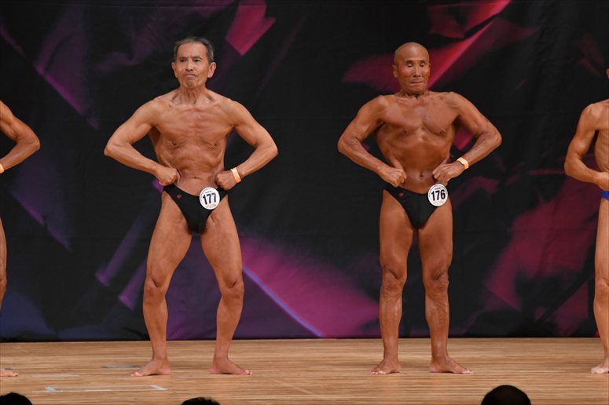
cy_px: 202
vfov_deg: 4.6
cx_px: 304
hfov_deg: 6.9
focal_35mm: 300
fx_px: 5073
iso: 3200
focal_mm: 200
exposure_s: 1/400
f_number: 5.6
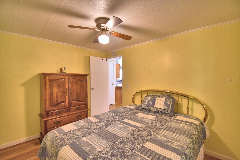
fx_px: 100
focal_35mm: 15
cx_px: 120
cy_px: 80
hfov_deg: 100.4
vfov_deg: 77.3
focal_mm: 10
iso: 640
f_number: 4.5
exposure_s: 1/30
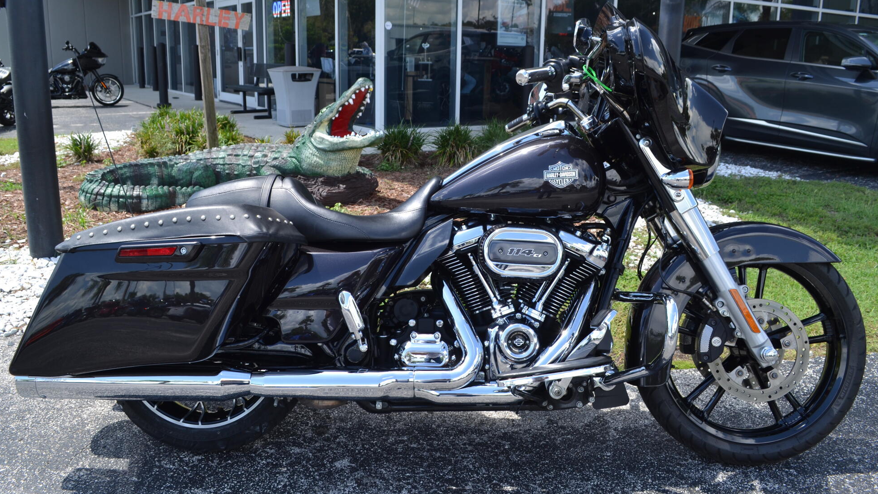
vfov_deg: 40.1
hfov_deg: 66.1
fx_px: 675
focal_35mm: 29
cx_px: 438
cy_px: 215
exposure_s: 1/160
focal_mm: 18
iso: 100
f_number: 6.3
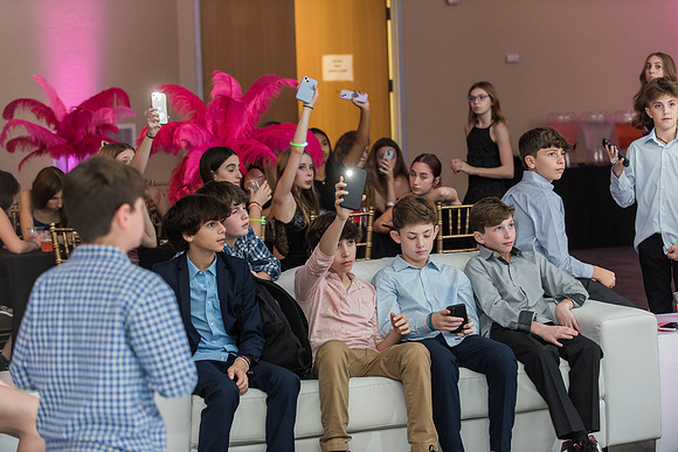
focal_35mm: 95
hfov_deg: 21.5
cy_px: 226
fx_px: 1790
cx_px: 339
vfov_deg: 14.4
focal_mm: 95
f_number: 3.5
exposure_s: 1/100
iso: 1000
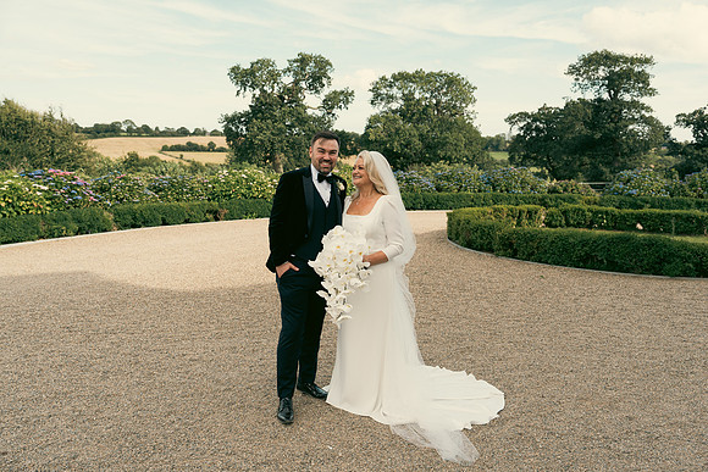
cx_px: 354
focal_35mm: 30
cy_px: 236
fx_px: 590
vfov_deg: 43.6
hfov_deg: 61.9
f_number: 3.5
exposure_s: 1/640
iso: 125
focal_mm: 30
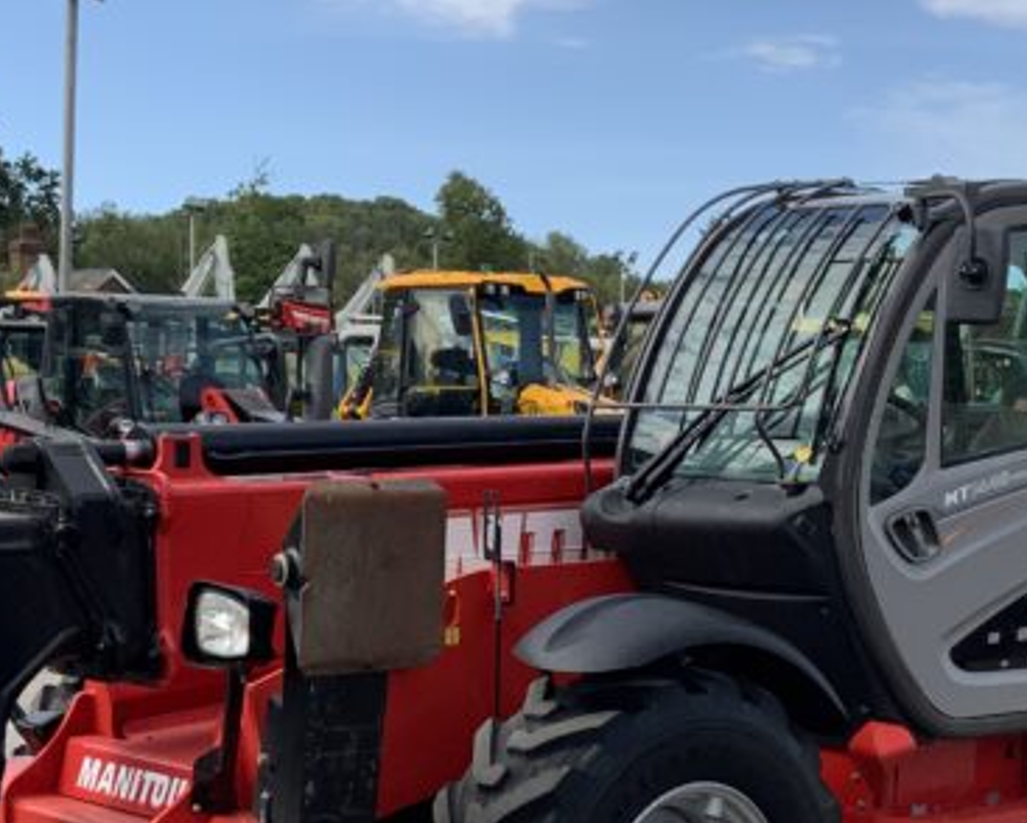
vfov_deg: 19.3
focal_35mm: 79
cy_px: 579
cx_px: 686
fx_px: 2403
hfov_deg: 24.0
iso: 16
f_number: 1.8
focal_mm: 3
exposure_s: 1/1451
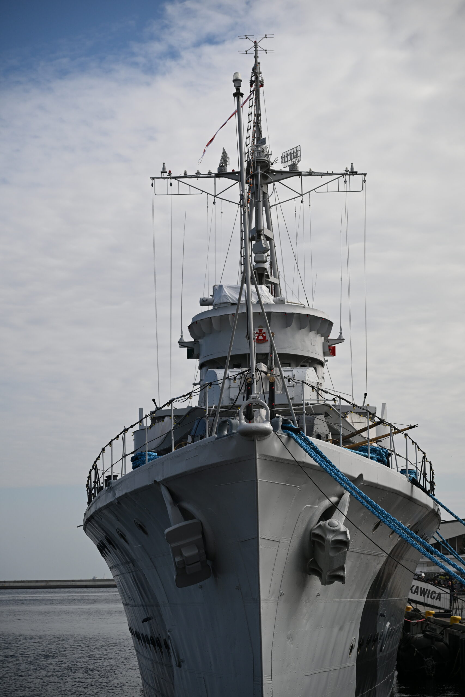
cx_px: 232
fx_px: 1356
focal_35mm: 70
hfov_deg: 19.5
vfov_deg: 28.8
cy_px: 348
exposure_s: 1/6400
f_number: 4
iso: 400
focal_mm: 70
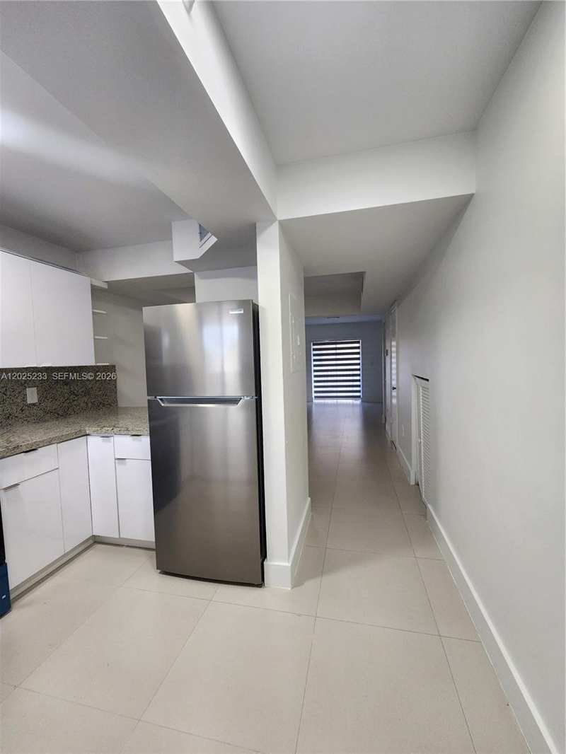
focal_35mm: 13
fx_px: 283
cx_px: 283
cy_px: 377
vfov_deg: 106.2
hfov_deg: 89.9
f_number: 2.2
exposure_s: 1/60
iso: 160
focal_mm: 2.2
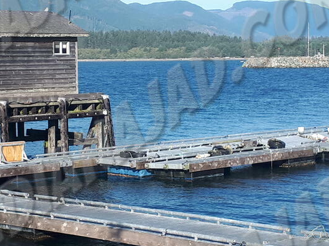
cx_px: 108
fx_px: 390
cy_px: 91
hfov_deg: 45.1
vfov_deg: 34.9
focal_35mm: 41
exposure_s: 1/1144
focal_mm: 3.6
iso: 40
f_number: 1.9
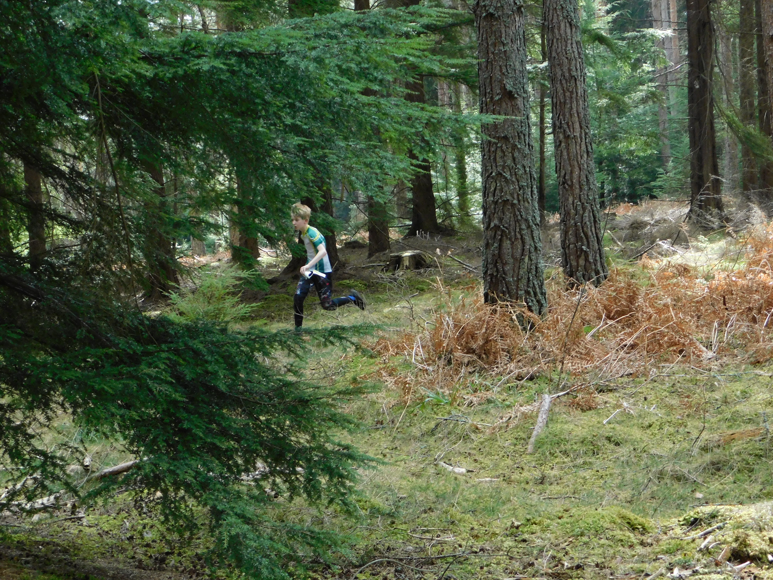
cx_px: 386
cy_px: 290
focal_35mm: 71
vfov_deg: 20.7
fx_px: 1585
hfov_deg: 27.4
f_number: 4.3
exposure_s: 1/160
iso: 400
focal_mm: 12.6
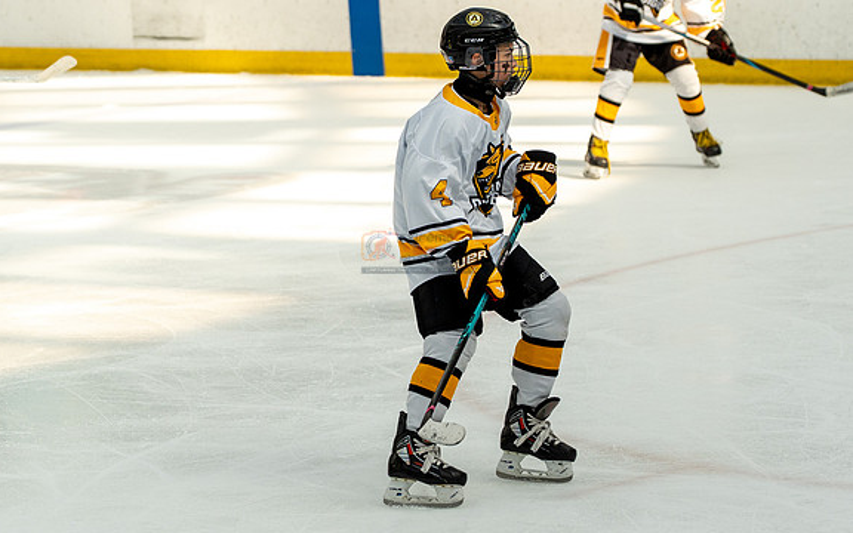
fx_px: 4463
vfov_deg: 6.8
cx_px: 361
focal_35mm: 192
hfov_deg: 10.9
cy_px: 321
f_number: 3.5
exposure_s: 1/1600
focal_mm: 100
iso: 800
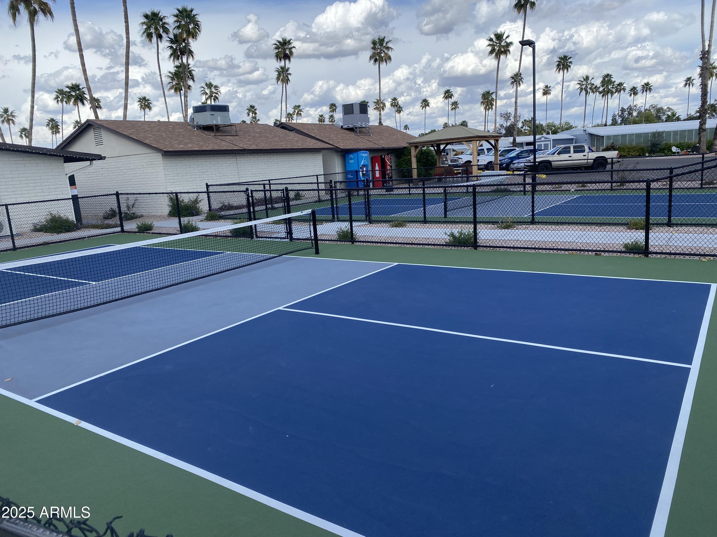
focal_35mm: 26
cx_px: 358
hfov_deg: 67.3
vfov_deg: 53.1
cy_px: 268
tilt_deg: -10.0
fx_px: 539
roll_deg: +3.7
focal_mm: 4.25
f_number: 1.8
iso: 32
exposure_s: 1/2222
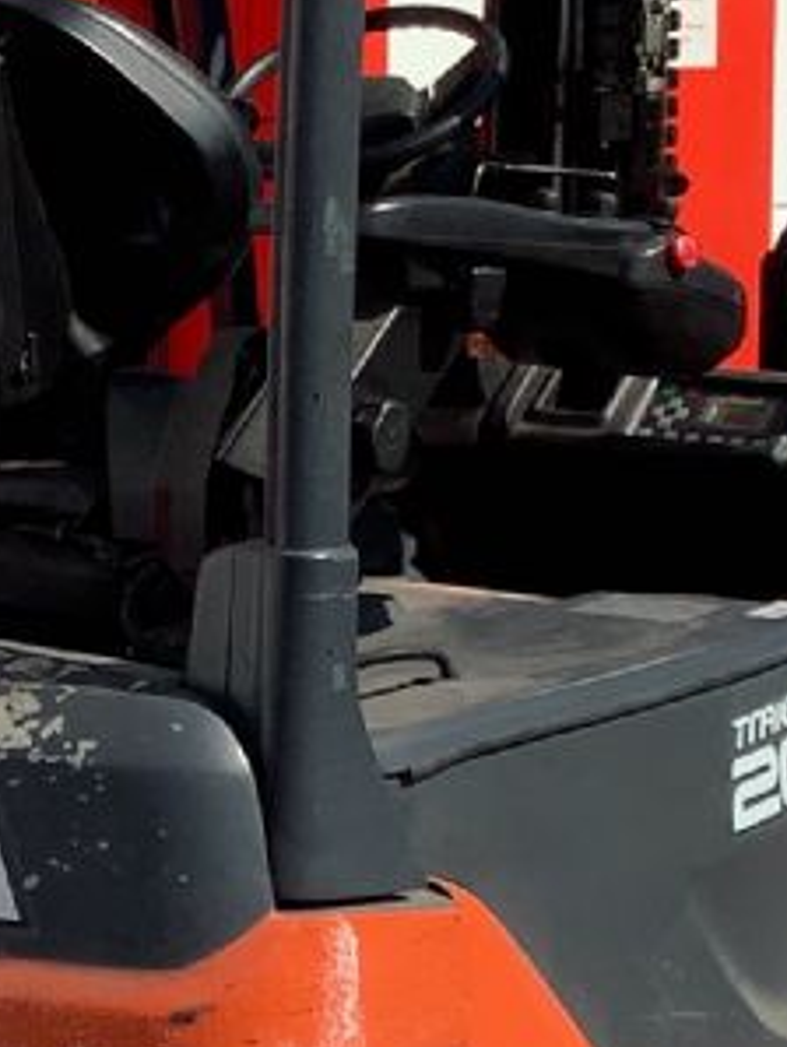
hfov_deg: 11.1
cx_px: 56
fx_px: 4026
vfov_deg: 14.8
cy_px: 478
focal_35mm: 133
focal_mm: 3.3
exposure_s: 1/1045
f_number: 2.4
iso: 25
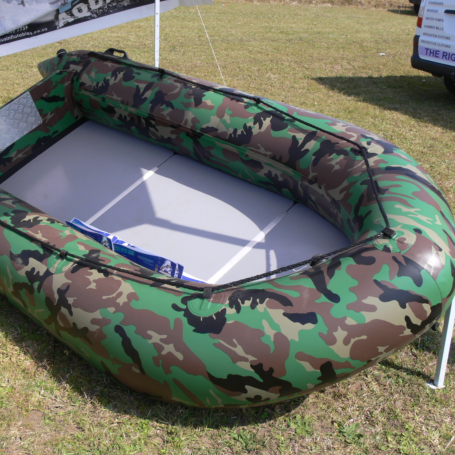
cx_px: 171
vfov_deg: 40.0
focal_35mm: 42
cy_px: 225
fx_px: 625
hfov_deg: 39.8
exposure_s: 1/200
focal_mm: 7.4
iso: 80
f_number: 5.6
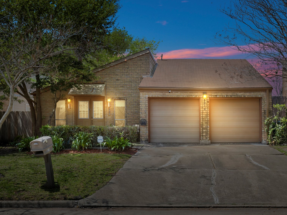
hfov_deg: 46.6
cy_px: 100
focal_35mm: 40
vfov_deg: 36.0
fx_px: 332
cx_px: 169
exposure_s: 1/250
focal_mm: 29
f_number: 8
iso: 200
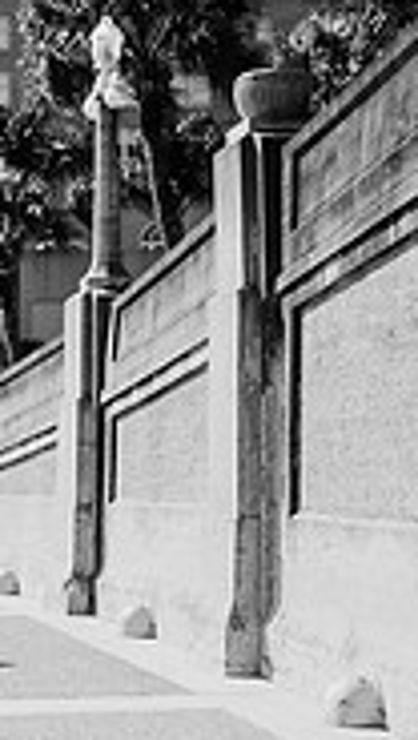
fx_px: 1629
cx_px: -189
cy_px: 477
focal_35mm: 83
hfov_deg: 13.8
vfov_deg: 25.5
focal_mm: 24
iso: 100
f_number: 2
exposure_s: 1/2500
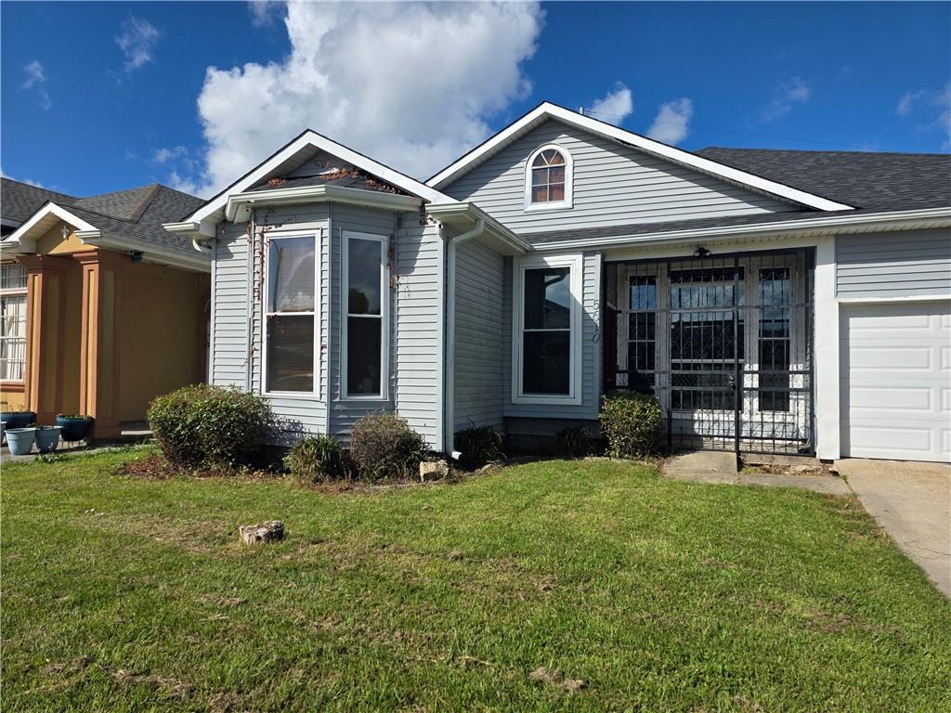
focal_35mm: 23
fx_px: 632
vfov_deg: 58.9
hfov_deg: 73.9
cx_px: 476
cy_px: 356
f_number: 1.7
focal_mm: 6.3
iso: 80
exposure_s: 1/7944
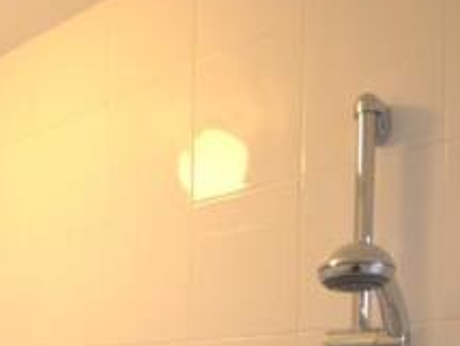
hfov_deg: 35.4
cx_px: -4
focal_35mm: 48
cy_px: 444
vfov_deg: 25.9
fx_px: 645
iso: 100
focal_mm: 11
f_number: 3.5
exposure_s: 1/20
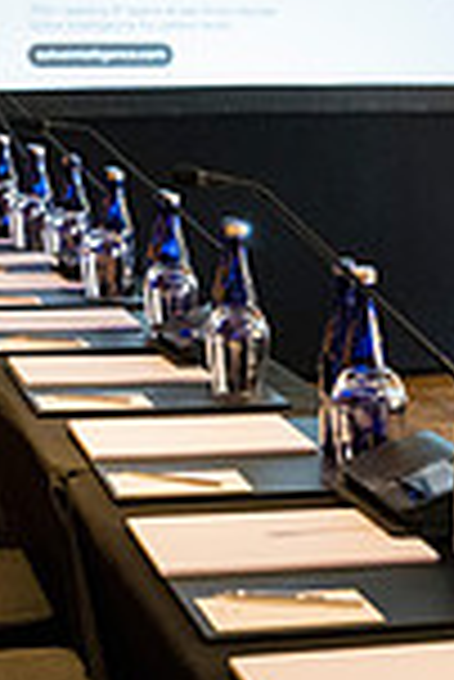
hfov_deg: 13.1
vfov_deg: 19.1
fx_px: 1963
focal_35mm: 104
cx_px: 418
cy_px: 675
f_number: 3.5
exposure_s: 1/160
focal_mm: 35
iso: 4000
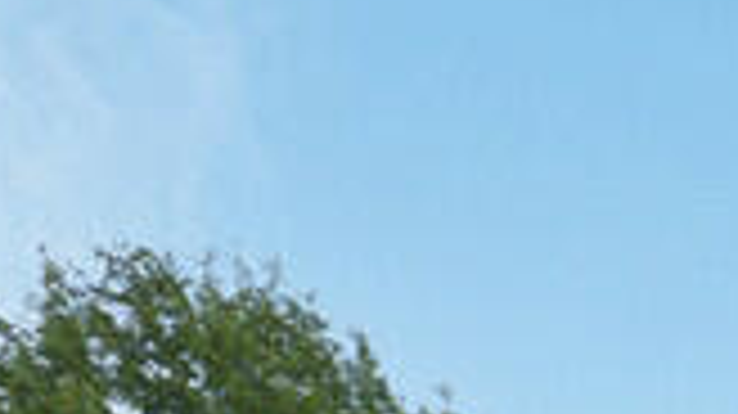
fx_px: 1916
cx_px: 1701
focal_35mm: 98
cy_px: 1352
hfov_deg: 14.9
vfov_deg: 9.1
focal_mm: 10
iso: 400
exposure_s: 1/160
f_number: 9
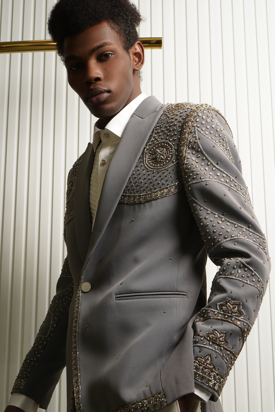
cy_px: 237
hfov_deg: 27.5
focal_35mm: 49
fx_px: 561
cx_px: 126
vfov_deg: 40.2
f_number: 13
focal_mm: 36
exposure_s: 1/100
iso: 100
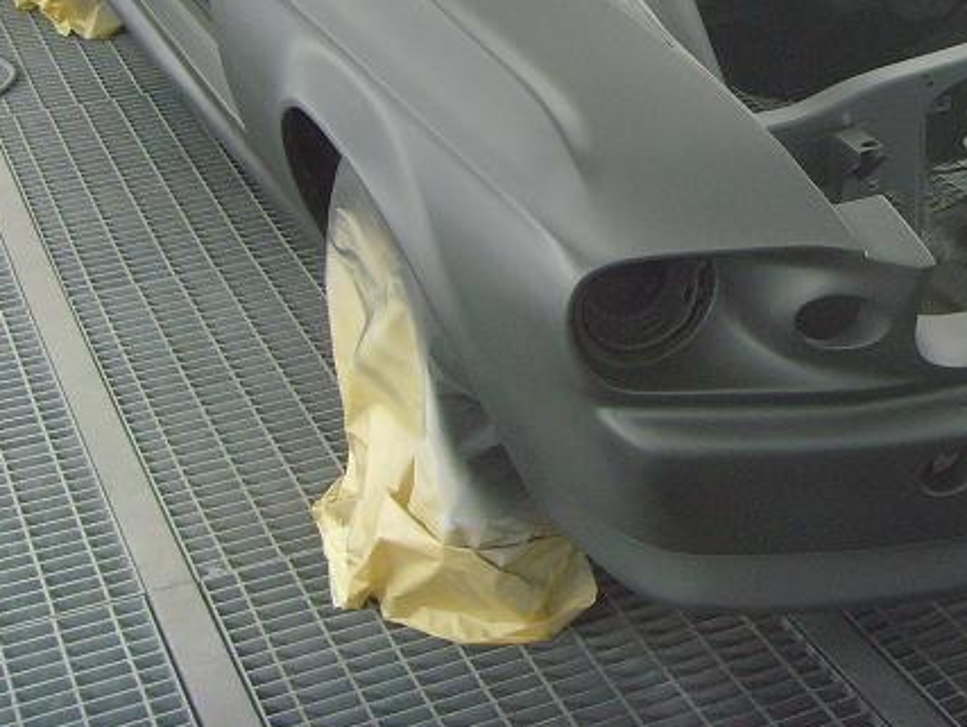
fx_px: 2041
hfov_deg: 26.1
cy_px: 57
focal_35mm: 73
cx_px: 806
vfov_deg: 19.8
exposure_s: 1/45
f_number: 3.5
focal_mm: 6.6
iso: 200
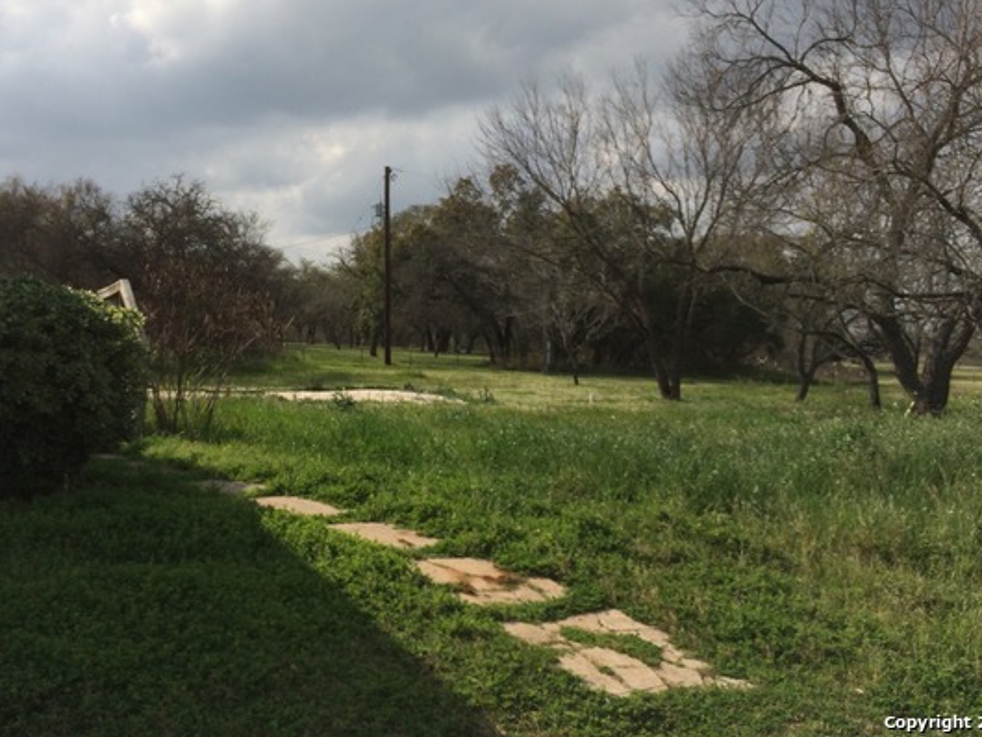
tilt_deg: -2.1
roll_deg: +0.4
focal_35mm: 35
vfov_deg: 40.6
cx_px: 434
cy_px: 311
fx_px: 993
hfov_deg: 52.5
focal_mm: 4.15
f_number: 2.2
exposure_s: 1/2933
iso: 32
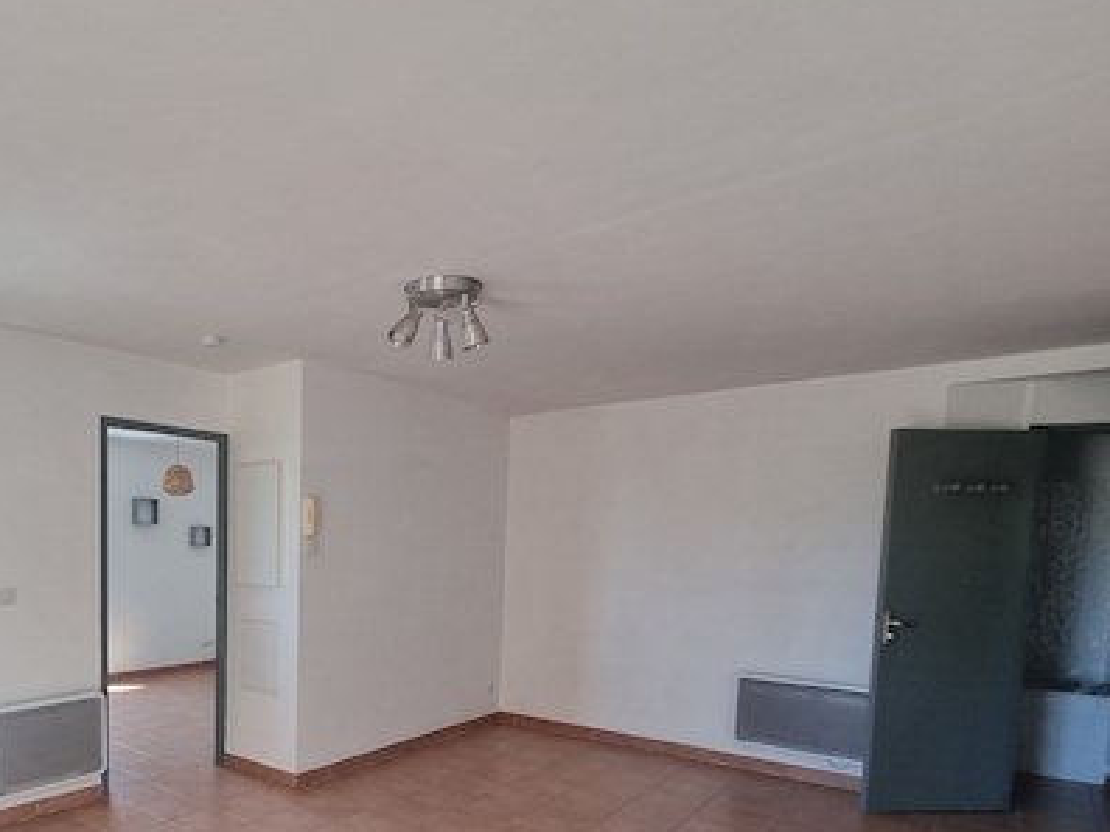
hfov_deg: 72.9
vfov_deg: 61.0
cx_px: 263
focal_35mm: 21
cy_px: 591
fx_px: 673
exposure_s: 1/50
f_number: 2.2
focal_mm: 2.2
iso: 50
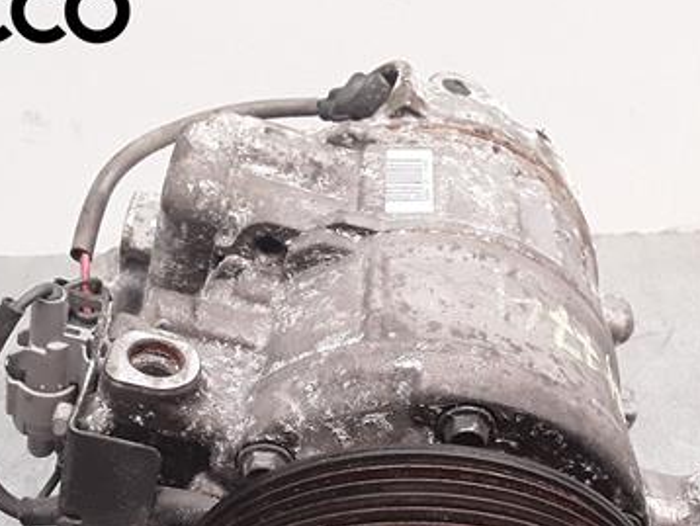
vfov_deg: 28.3
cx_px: 379
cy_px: 446
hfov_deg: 38.1
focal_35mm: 50
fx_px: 1012
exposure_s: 1/100
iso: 100
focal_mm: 2.91
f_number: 1.9
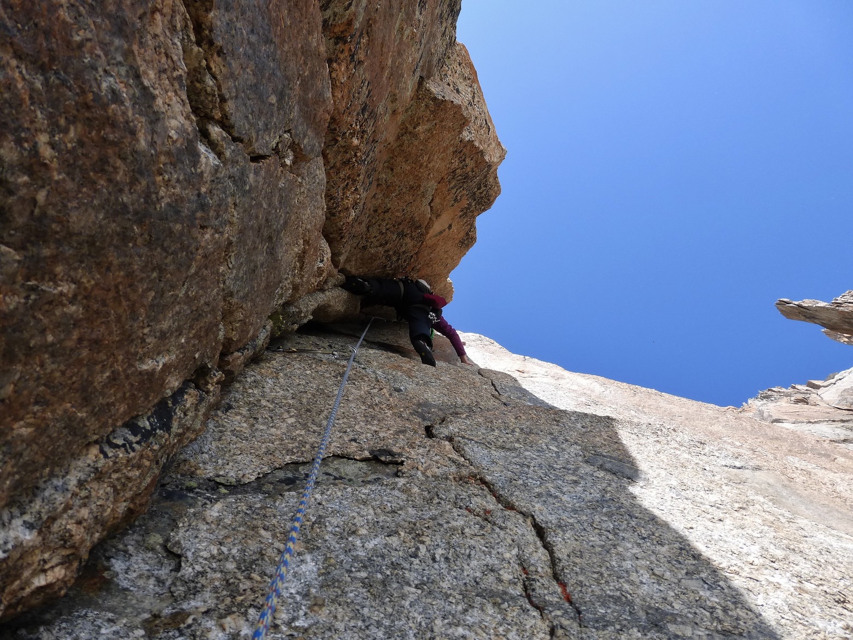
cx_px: 426
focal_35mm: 25
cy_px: 320
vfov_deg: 54.9
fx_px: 616
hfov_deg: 69.4
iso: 100
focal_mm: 4.3
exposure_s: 1/400
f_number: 4
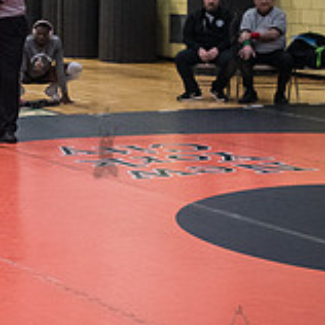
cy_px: 93
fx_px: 1317
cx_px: -163
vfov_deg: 14.0
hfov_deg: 13.3
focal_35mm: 124
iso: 6400
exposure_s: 1/400
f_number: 4
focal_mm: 35
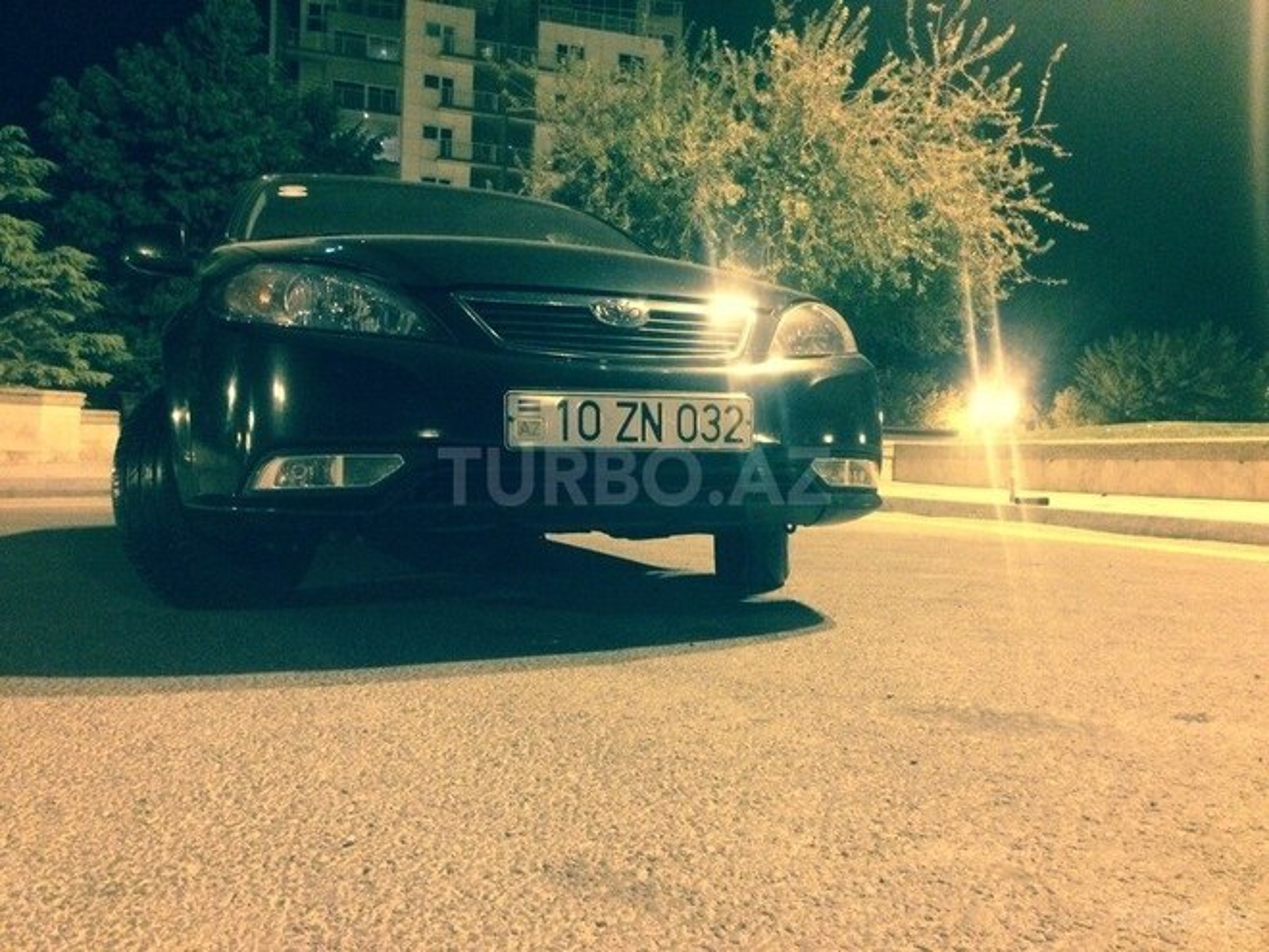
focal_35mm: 29
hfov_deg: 61.7
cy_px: 476
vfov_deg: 48.2
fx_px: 1063
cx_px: 634
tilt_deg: -3.2
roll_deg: -2.5
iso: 500
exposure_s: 1/17
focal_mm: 4.15
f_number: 2.2
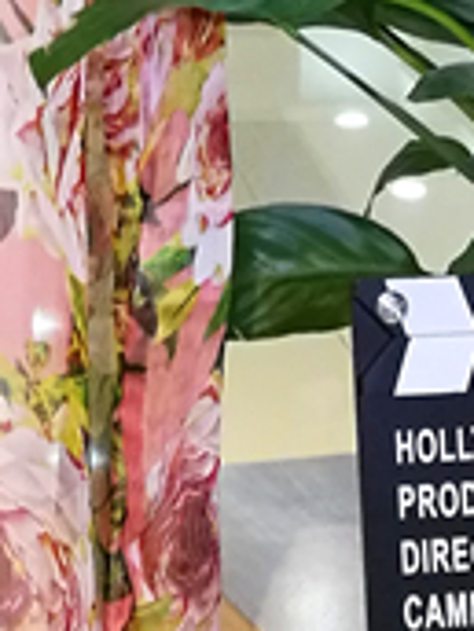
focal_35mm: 167
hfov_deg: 8.7
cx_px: -265
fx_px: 3049
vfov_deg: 11.1
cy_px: -499
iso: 160
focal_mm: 4.5
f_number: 2.2
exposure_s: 1/33.3
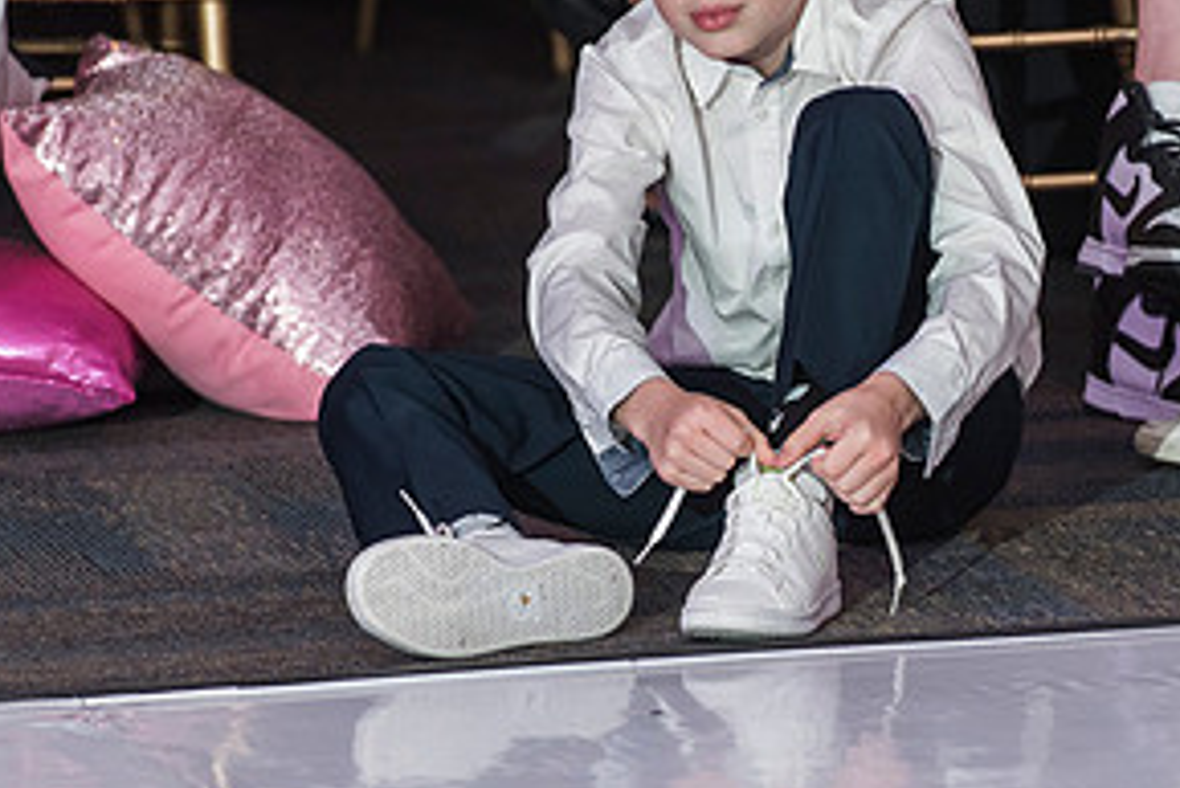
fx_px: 13904
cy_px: 96
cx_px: 660
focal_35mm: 424
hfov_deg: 4.9
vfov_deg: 3.2
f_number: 4.5
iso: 1000
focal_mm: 200
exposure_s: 1/100
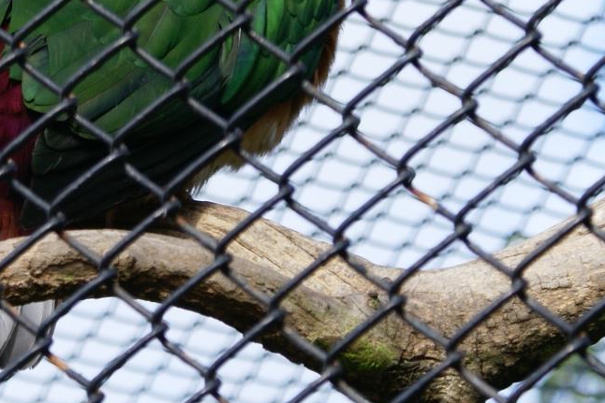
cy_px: 22
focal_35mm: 312
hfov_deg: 6.6
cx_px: 223
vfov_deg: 4.4
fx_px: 5244
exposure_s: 1/160
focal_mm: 70
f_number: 7.1
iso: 100
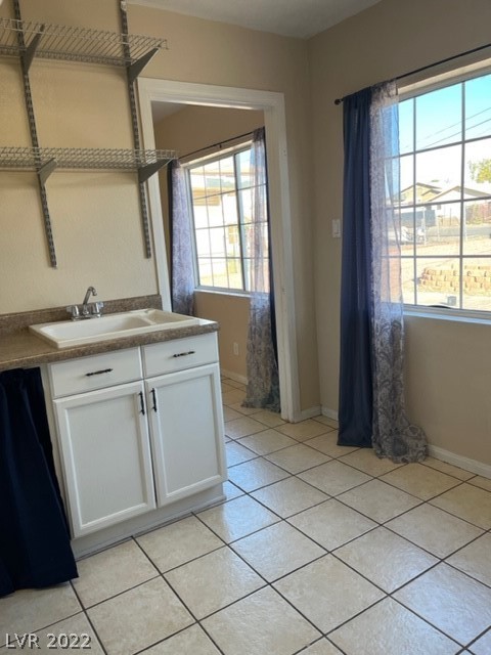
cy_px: 328
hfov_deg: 53.1
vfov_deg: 67.3
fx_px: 492
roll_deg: +3.7
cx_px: 246
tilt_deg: -11.8
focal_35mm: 26
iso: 50
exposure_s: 1/205
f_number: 1.6
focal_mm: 5.1
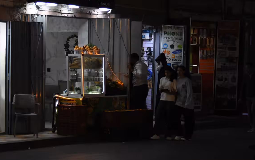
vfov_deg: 7.7
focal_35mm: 170
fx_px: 1181
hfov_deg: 12.3
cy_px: 50
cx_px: 94
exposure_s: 1/400
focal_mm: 78
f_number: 5.6
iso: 2500
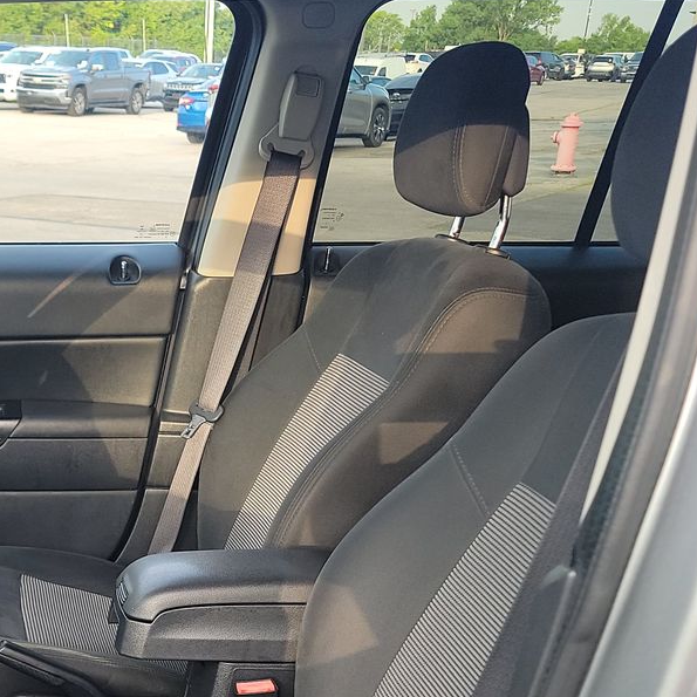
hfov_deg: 28.6
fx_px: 1298
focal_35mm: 57
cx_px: 35
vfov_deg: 28.7
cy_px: 642
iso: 61
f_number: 1.8
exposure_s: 1/59
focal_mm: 6.7
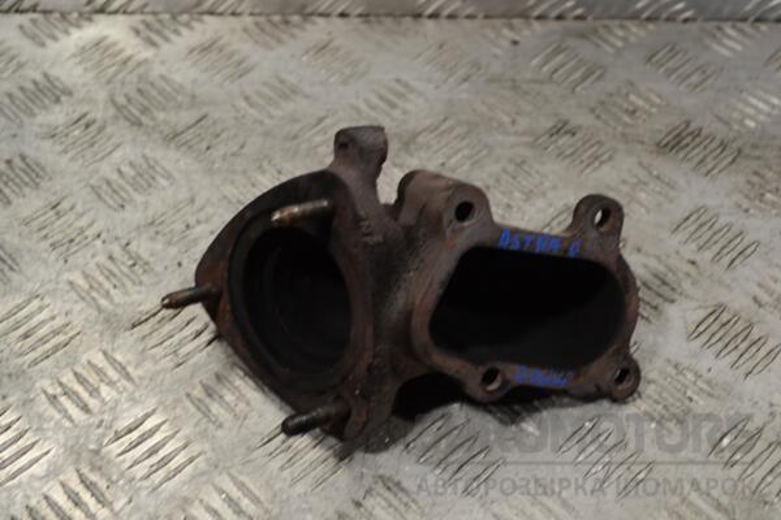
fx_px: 1171
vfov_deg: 25.1
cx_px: 390
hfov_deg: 36.9
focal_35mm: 54
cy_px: 260
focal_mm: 36
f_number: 5
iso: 110
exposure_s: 1/30
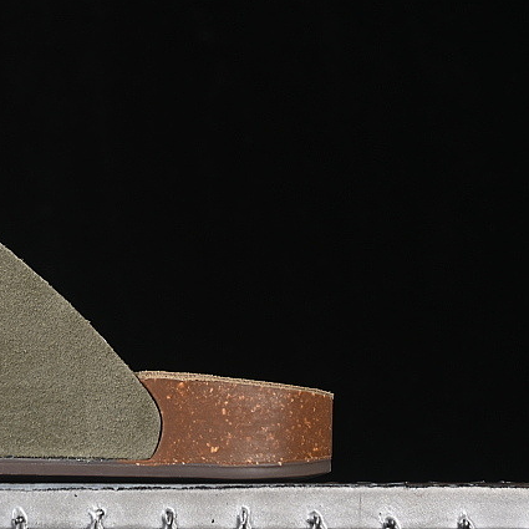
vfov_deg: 10.8
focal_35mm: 162
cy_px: 202
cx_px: -100
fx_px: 2801
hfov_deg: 10.6
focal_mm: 50
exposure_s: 1/60
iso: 160
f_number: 7.1
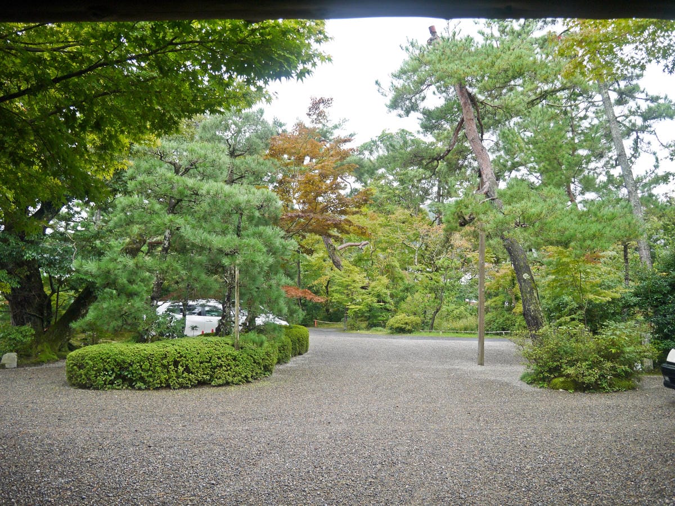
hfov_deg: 63.4
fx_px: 546
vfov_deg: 49.7
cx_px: 338
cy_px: 253
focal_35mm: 28
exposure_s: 1/100
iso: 160
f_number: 3.5
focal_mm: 14
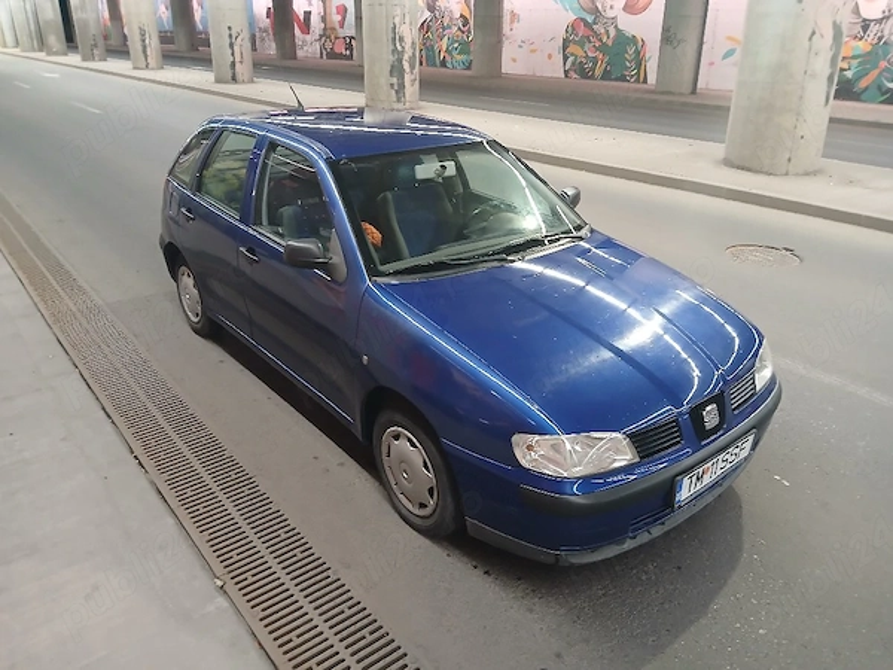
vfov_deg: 53.1
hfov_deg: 67.3
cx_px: 446
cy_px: 335
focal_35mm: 26
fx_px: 671
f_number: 1.8
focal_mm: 3.98
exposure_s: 1/25.1
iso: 320
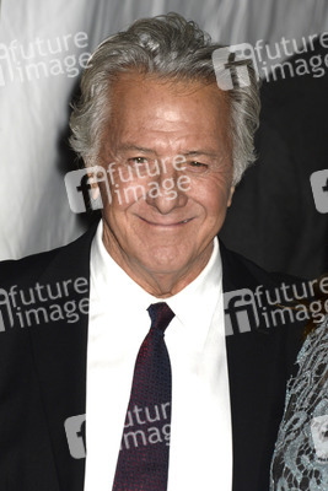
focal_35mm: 300
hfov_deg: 4.6
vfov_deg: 6.9
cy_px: 246
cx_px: 164
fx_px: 4096
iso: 800
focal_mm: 300
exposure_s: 1/250
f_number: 5.6
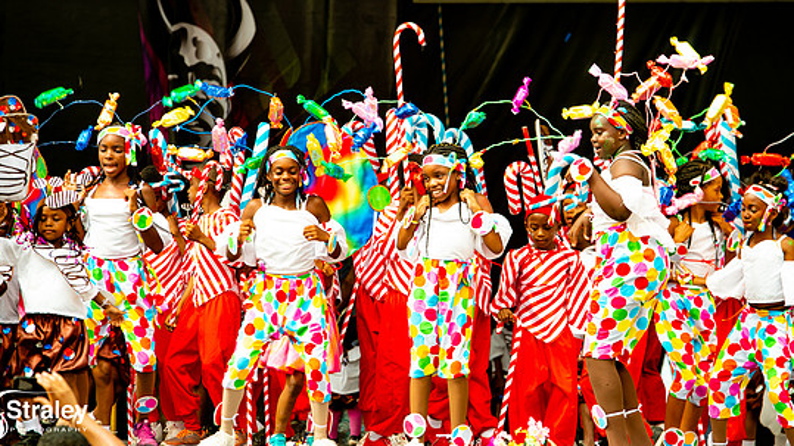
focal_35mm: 210
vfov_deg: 5.8
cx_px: 413
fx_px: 4421
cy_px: 208
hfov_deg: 10.3
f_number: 5.6
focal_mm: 180
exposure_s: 1/200
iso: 160
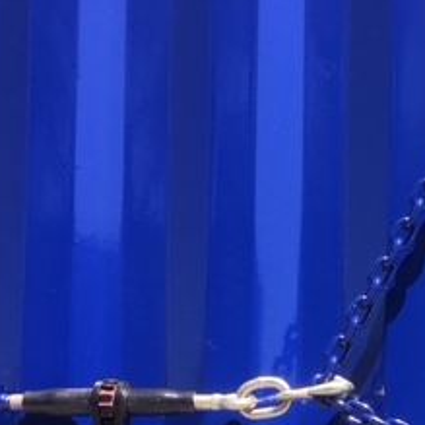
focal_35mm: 75
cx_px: 382
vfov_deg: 21.9
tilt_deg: +2.8
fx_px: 1042
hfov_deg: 22.5
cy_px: 460
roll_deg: +0.5
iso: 25
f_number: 2.2
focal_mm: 4.15
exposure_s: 1/591
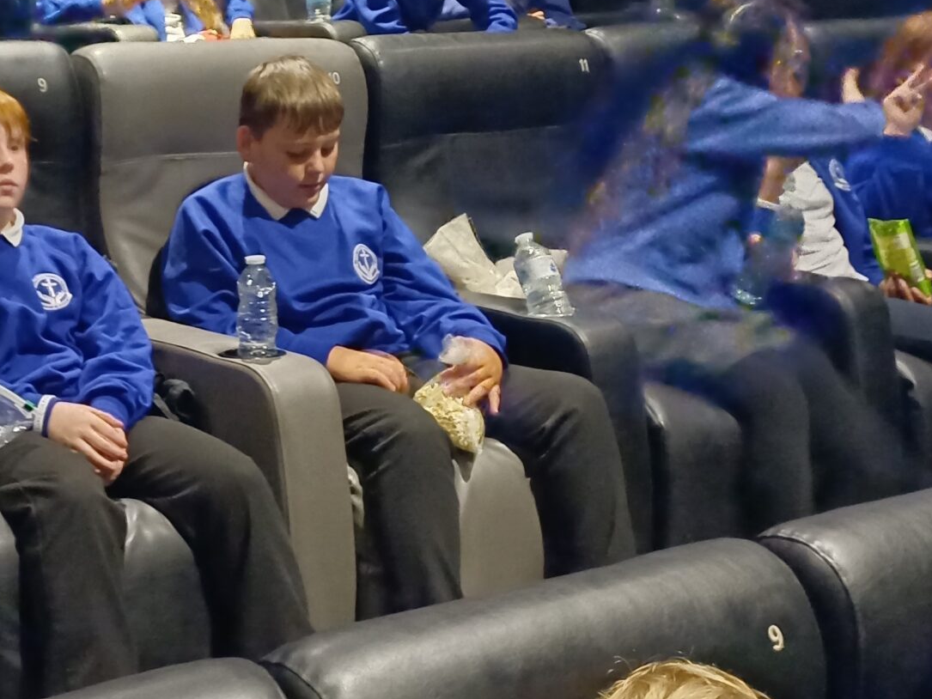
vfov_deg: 24.8
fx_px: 1589
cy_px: 344
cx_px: 110
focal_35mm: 59
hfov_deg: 31.3
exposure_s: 1/5
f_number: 1.8
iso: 2000
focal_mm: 4.65
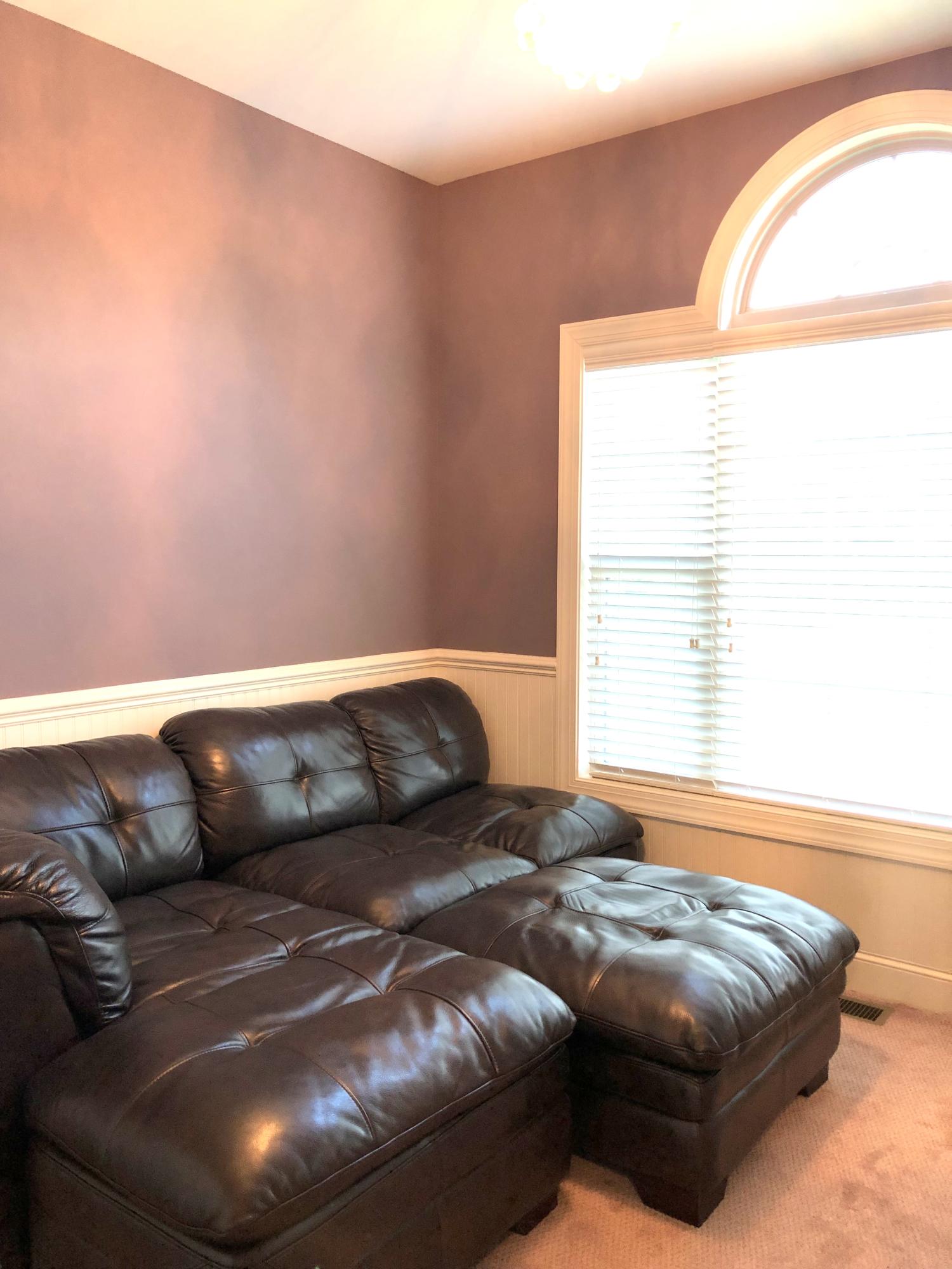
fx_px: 1027
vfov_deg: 63.4
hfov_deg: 49.7
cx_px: 476
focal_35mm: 28
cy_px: 634
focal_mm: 4
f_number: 1.8
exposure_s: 1/15
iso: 40
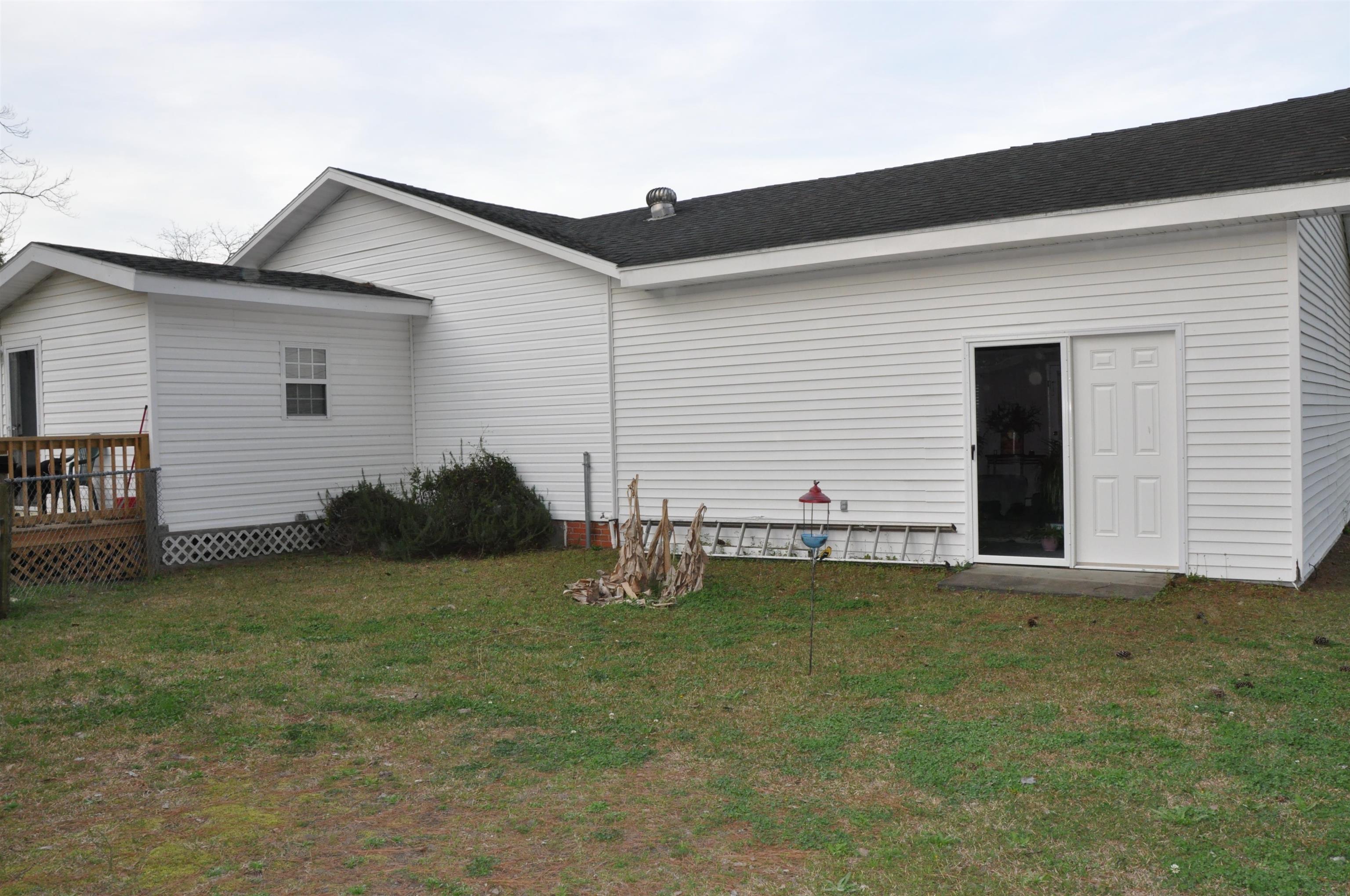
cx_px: 675
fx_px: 1011
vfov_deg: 47.8
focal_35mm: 27
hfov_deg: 67.4
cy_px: 448
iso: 1000
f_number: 13
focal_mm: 18
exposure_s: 1/200
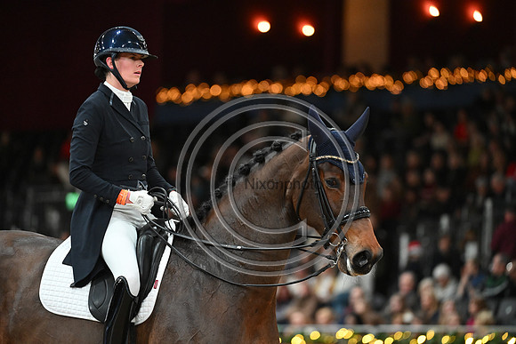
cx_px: 258
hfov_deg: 7.1
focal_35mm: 290
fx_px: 4157
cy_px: 172
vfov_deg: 4.7
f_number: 4
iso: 6400
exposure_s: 1/640
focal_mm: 290
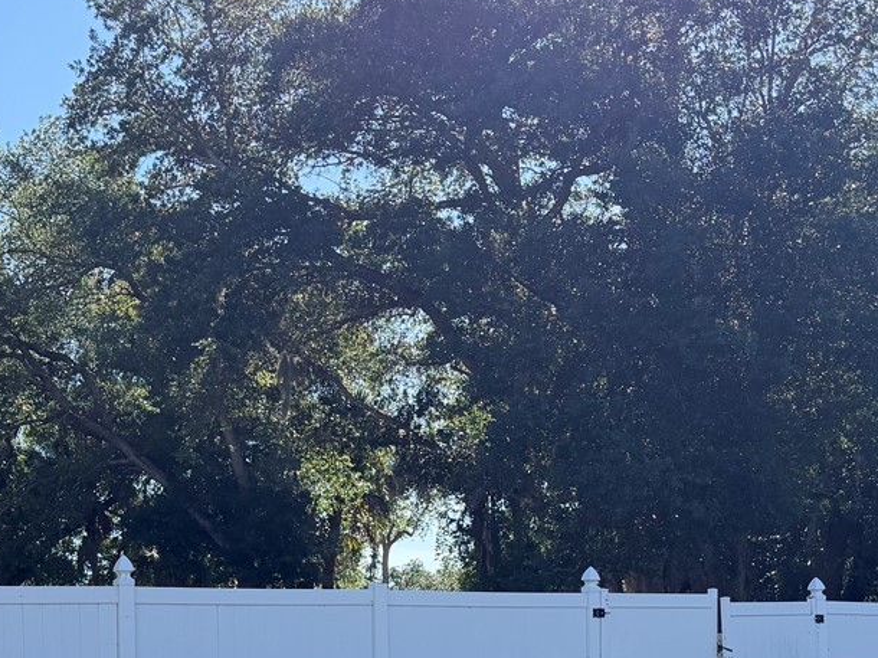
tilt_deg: +3.6
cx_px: 394
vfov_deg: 22.7
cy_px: 589
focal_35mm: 63
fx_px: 1597
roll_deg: +1.7
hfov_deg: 30.7
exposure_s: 1/2611
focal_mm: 6.76
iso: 100
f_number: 1.78
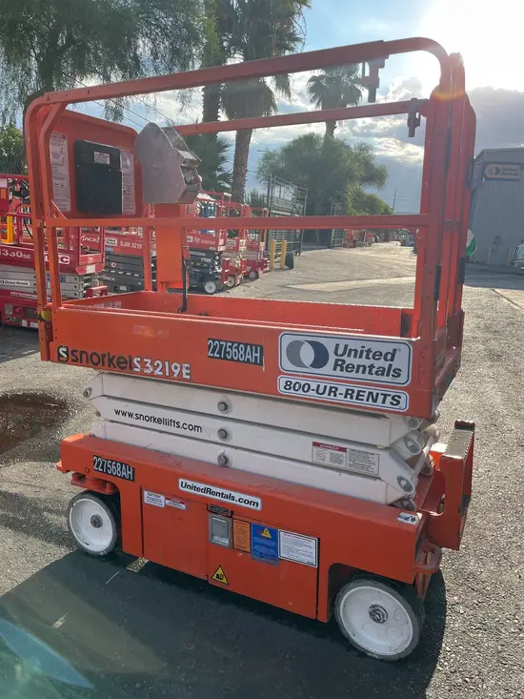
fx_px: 525
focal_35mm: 26
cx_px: 262
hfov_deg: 53.1
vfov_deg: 67.3
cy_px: 350
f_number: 1.6
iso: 50
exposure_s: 1/1721
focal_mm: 5.1
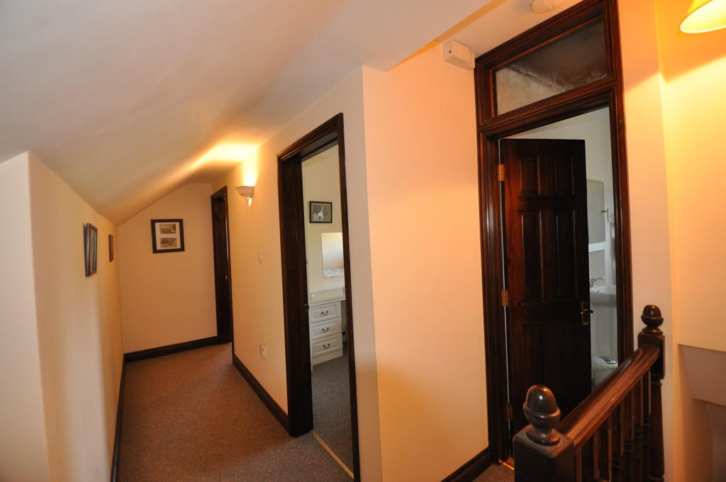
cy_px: 241
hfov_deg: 100.5
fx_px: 302
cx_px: 363
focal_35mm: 15
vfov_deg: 77.2
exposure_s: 1/60
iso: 800
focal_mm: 10
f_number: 3.5
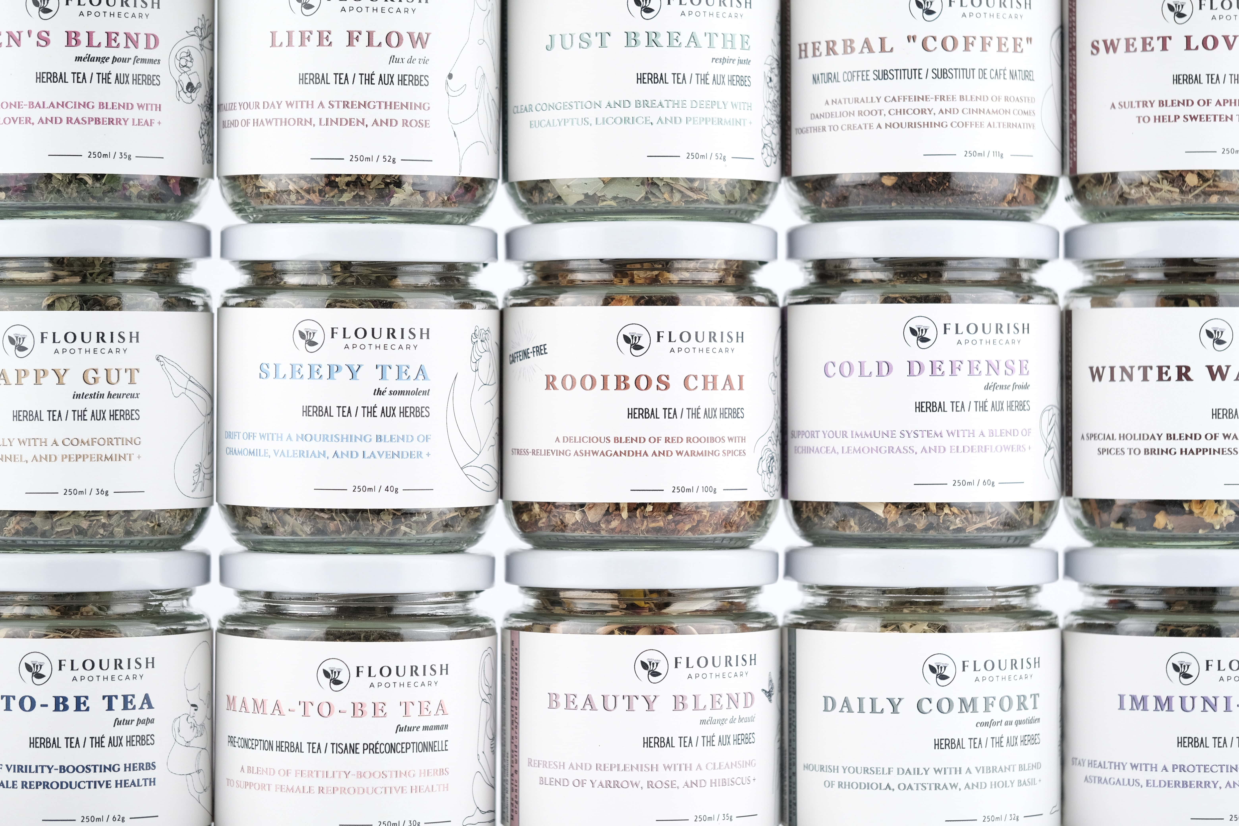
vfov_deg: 11.4
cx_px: 620
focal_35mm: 120
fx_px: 4130
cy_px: 413
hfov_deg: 17.1
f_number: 3.6
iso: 800
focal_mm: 80
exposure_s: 1/500
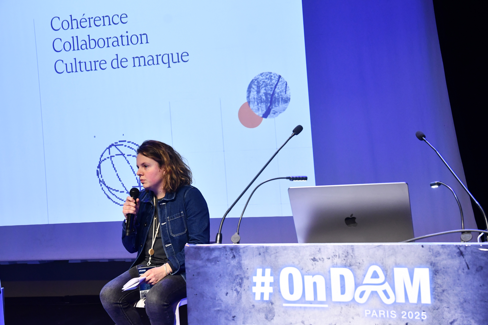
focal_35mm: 51
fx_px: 691
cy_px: 162
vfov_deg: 26.5
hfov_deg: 38.9
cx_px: 244
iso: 2000
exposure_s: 1/80
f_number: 5.6
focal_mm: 34
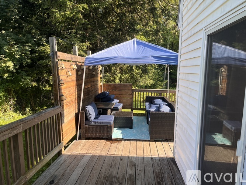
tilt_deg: -6.0
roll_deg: -1.3
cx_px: 123
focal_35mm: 26
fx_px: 185
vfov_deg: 53.0
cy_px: 92
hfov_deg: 67.3
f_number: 1.6
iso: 50
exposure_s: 1/598
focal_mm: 5.1
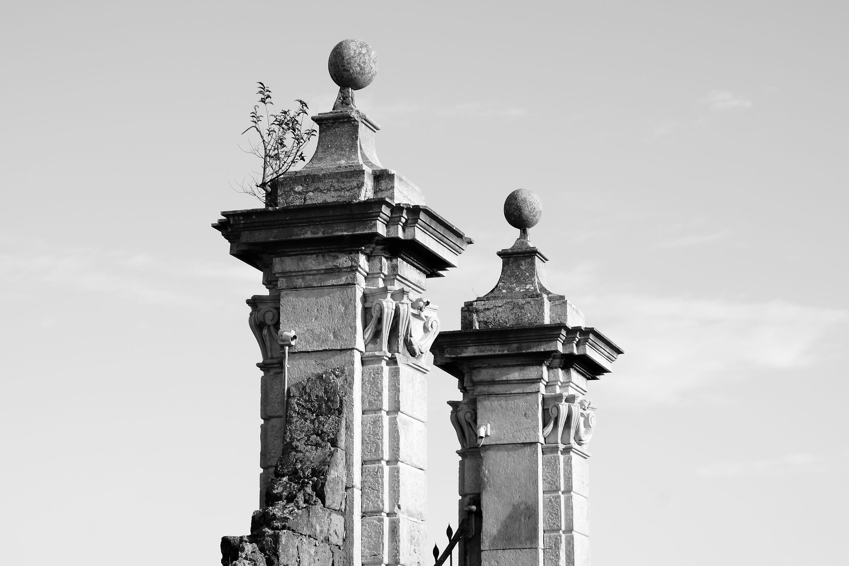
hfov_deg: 24.5
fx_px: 1957
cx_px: 424
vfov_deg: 16.5
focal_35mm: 83
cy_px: 283
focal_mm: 55
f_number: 11
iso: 500
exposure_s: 1/125
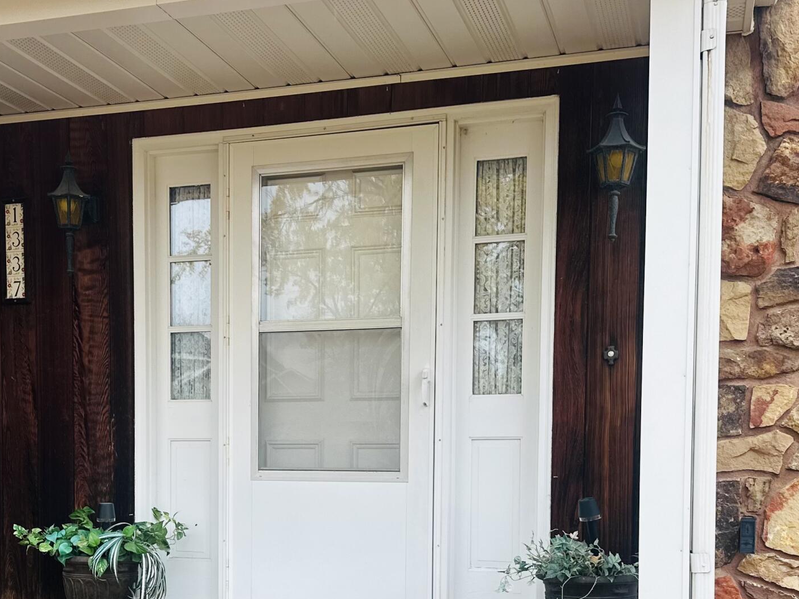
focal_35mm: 51
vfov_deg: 27.9
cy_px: 497
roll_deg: -0.1
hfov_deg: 37.1
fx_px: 1177
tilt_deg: -1.1
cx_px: 271
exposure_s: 1/293
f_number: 1.78
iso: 80
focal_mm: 6.86
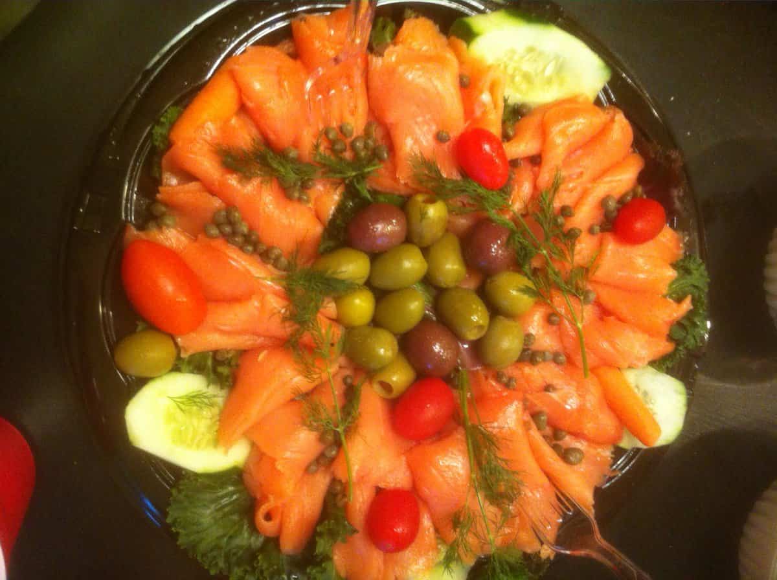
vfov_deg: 40.6
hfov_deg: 52.7
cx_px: 388
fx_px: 784
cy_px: 290
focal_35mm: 35
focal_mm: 3.85
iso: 320
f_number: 2.8
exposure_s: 1/17
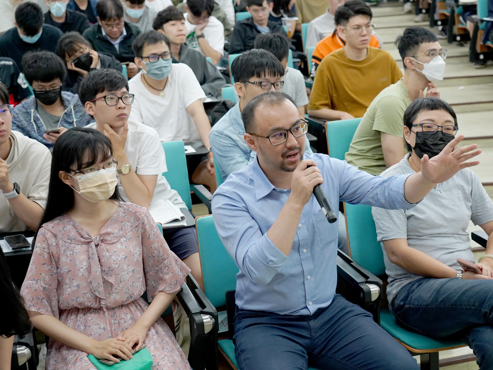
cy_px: 187
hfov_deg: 33.8
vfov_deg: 25.7
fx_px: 812
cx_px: 262
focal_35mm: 57
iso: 2500
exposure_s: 1/100
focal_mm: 52
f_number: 4.5
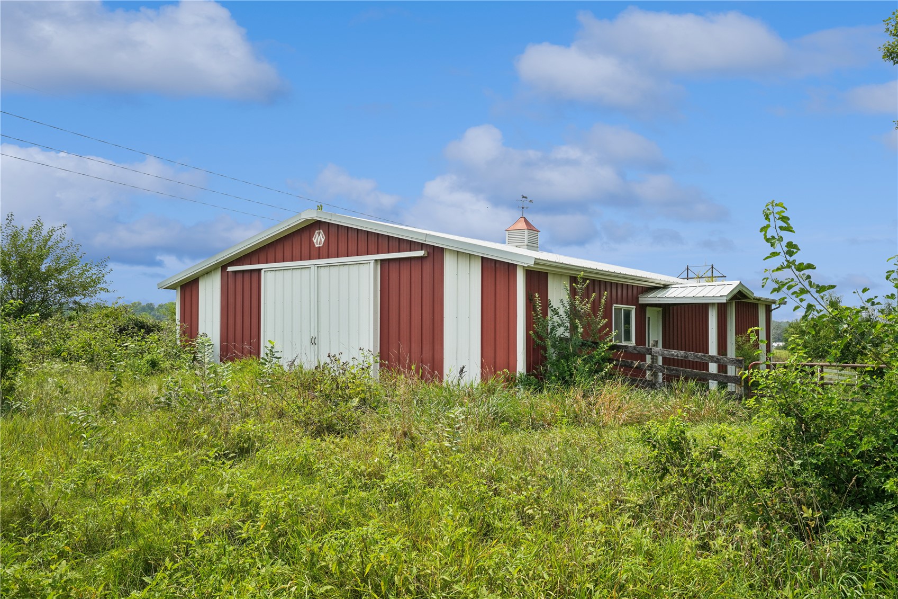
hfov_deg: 60.3
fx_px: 773
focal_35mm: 31
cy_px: 300
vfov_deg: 42.3
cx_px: 449
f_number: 8
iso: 400
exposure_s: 1/2000
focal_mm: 31
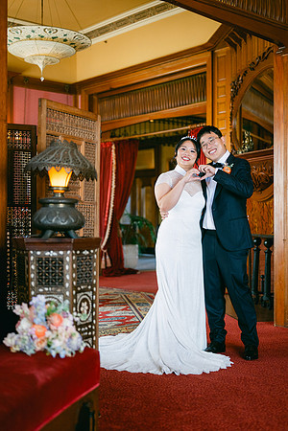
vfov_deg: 39.6
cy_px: 216
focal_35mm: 50
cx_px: 144
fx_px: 600
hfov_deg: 27.0
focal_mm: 50
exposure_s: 1/125
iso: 360
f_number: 1.8
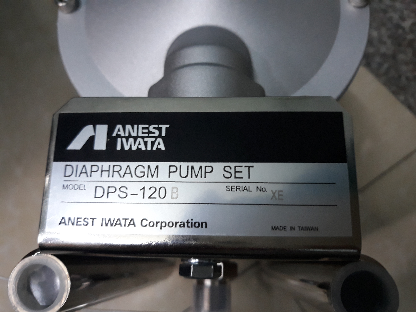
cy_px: 156
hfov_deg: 65.3
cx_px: 208
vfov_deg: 51.4
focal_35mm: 27
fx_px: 324
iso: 160
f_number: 1.7
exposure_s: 1/25
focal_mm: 3.71
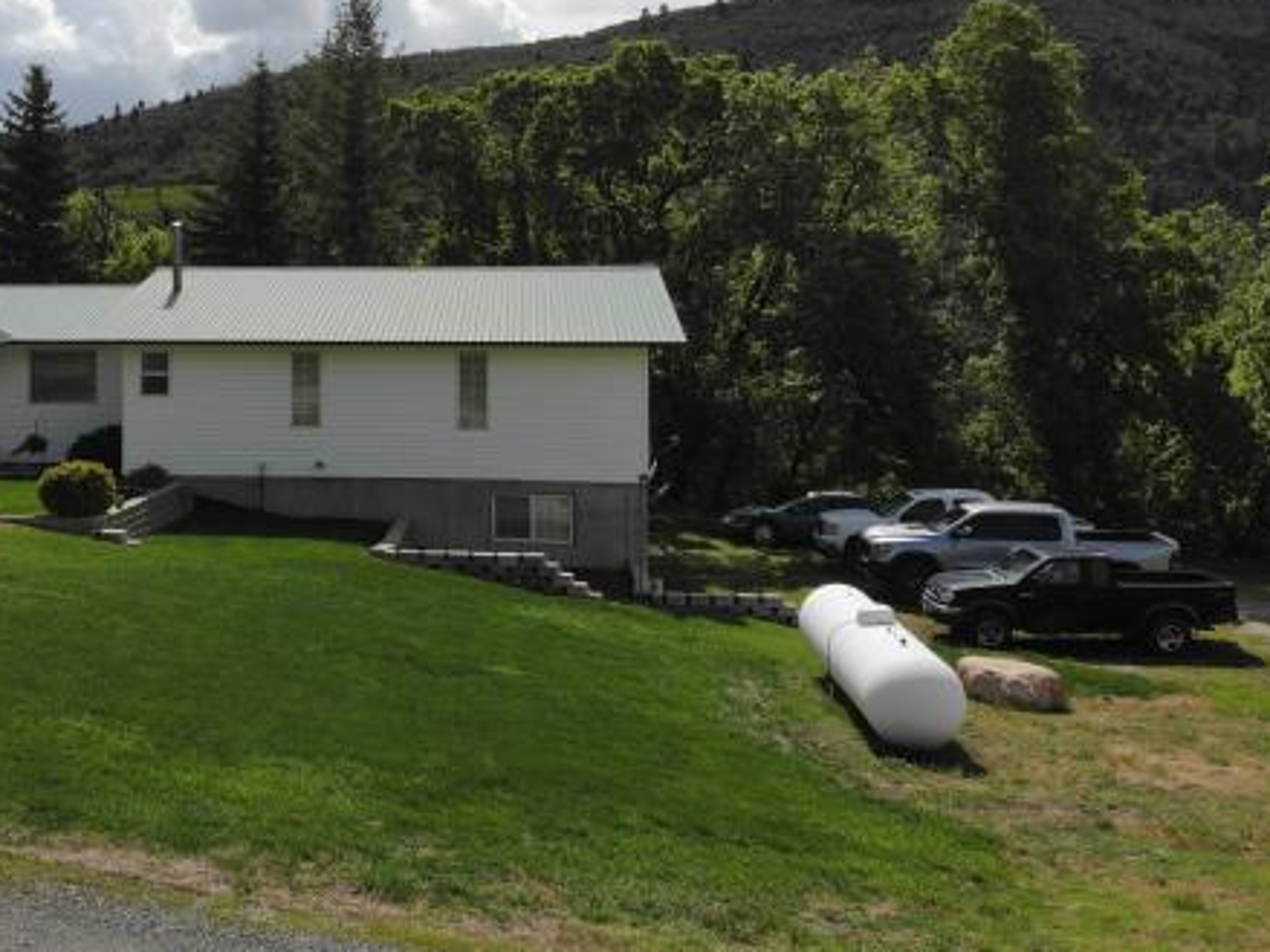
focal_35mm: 35
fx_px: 1284
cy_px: 304
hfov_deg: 51.2
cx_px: 382
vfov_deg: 40.1
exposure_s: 1/2358
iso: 102
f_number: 2.8
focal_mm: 4.5
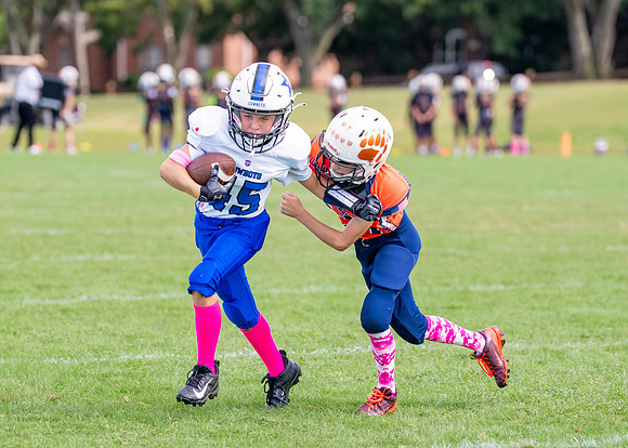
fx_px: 4511
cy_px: 228
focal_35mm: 253
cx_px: 333
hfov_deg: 8.0
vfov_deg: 5.7
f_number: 2.8
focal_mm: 149
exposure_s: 1/2500
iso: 500
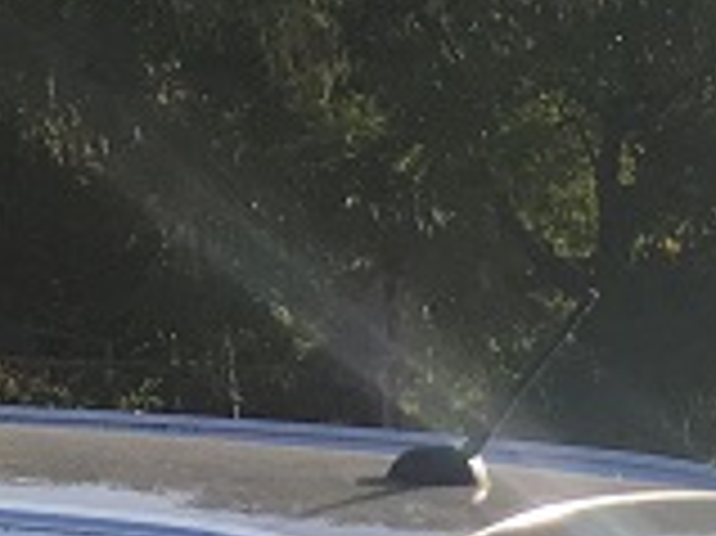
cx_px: 1716
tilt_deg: -17.8
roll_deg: -0.2
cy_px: 1680
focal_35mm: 187
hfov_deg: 9.4
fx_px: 3865
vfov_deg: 7.0
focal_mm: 4.15
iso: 25
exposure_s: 1/1099
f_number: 2.2
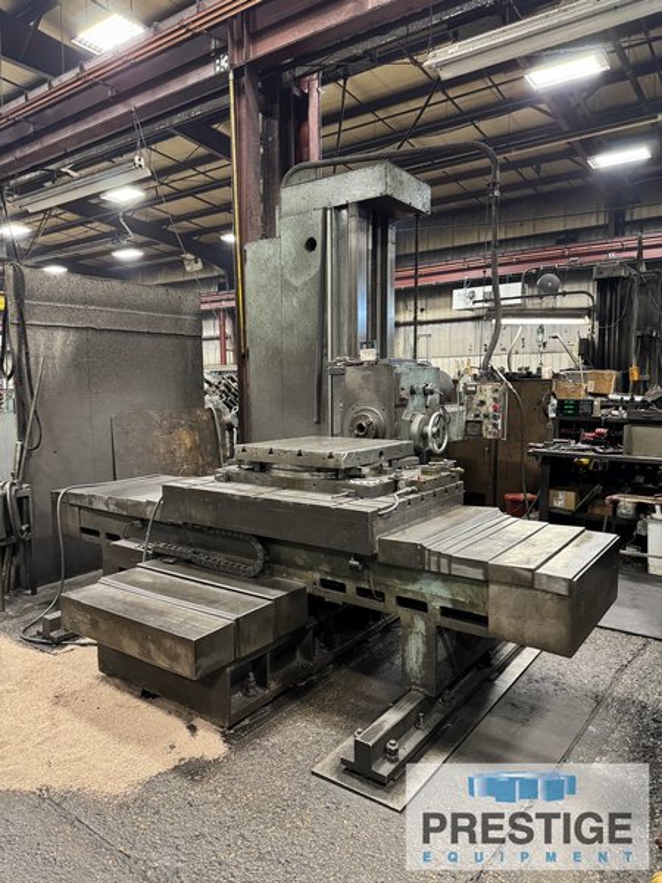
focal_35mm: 24
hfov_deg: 56.8
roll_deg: +1.4
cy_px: 442
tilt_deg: -5.1
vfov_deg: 71.6
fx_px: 612
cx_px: 331
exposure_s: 1/60
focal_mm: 6.76
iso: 640
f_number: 1.78
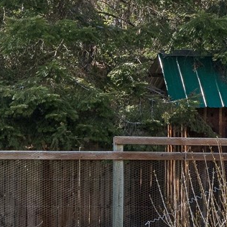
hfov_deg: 11.9
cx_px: 175
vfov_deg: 11.9
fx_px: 1083
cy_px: 160
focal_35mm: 146
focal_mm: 17
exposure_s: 1/250
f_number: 6.3
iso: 200
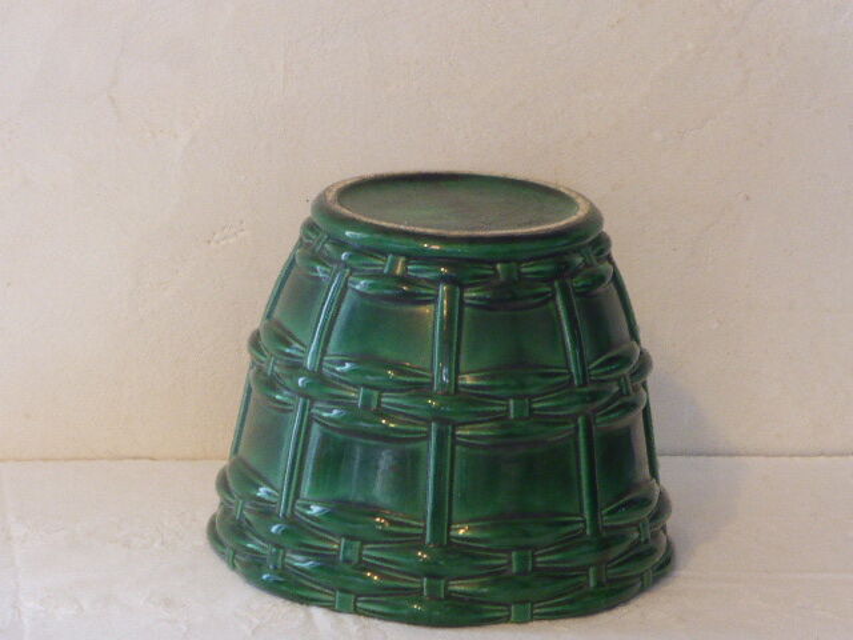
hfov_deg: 10.2
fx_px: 4756
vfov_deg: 7.7
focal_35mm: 193
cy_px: 320
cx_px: 426
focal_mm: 31.3
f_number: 5.4
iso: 400
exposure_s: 1/10
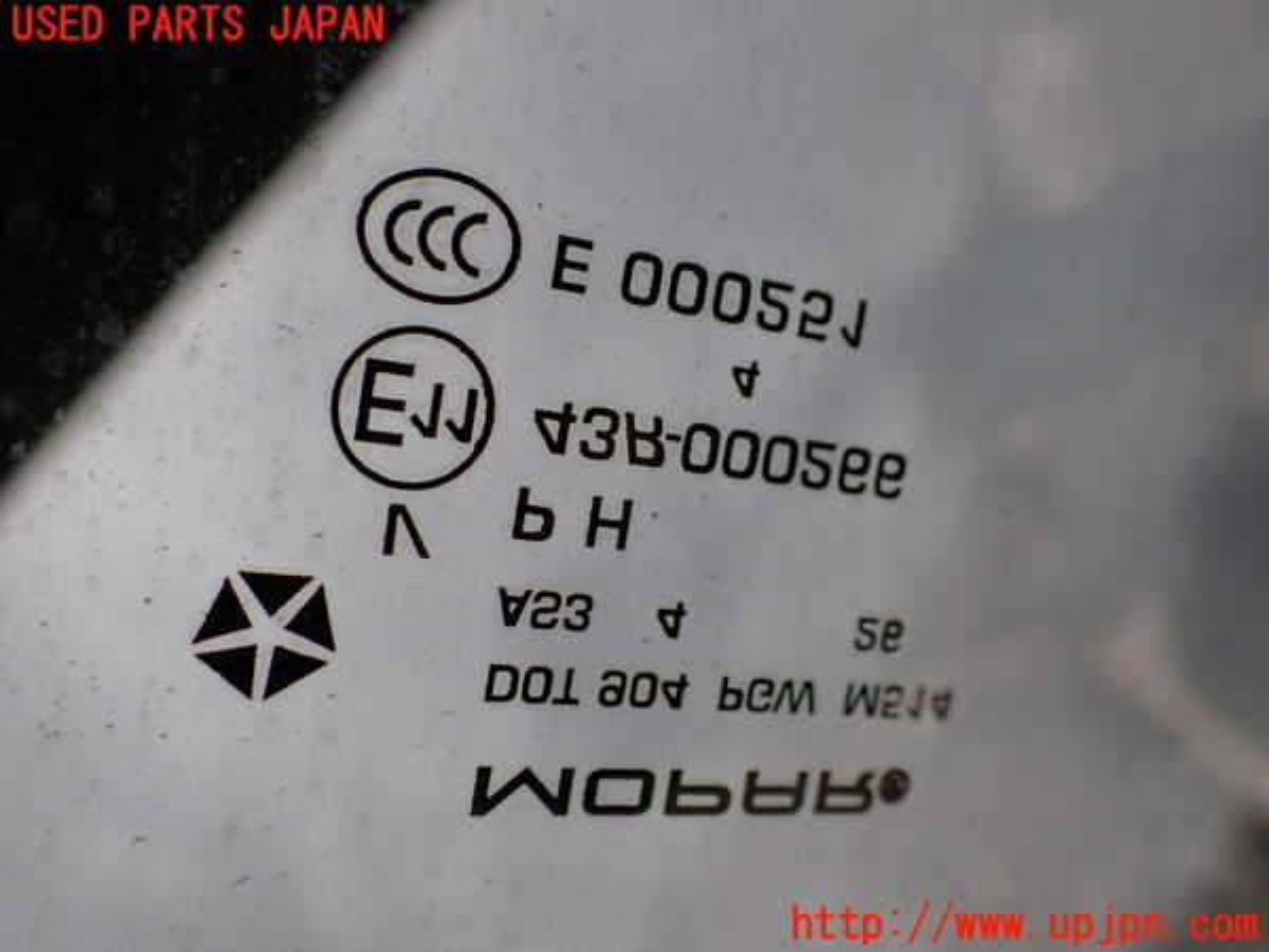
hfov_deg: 60.0
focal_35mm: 30
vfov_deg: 46.8
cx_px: 634
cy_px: 476
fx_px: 1100
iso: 200
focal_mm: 5.4
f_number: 2.3
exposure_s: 1/125
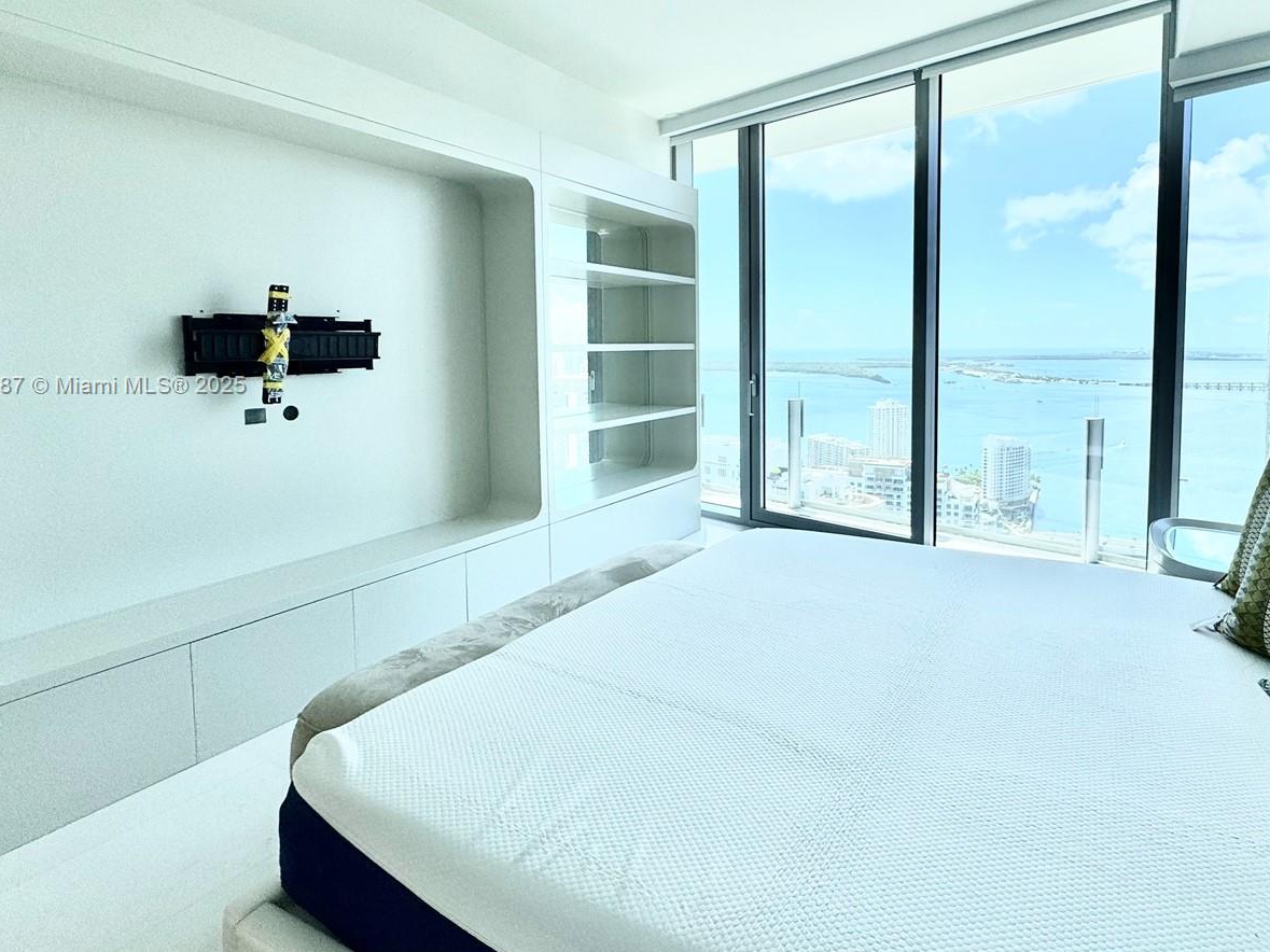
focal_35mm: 19
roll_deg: +0.3
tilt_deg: -3.9
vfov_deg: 68.1
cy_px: 387
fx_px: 697
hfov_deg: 83.6
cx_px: 763
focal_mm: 2.22
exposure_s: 1/727
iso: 40
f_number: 2.2
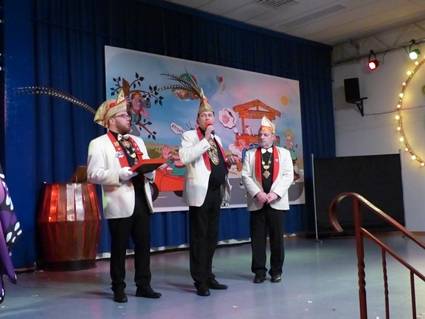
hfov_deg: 42.9
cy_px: 160
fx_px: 540
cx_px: 212
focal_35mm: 44
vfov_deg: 32.9
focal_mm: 7.8
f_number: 3.5
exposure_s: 1/125
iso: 1600
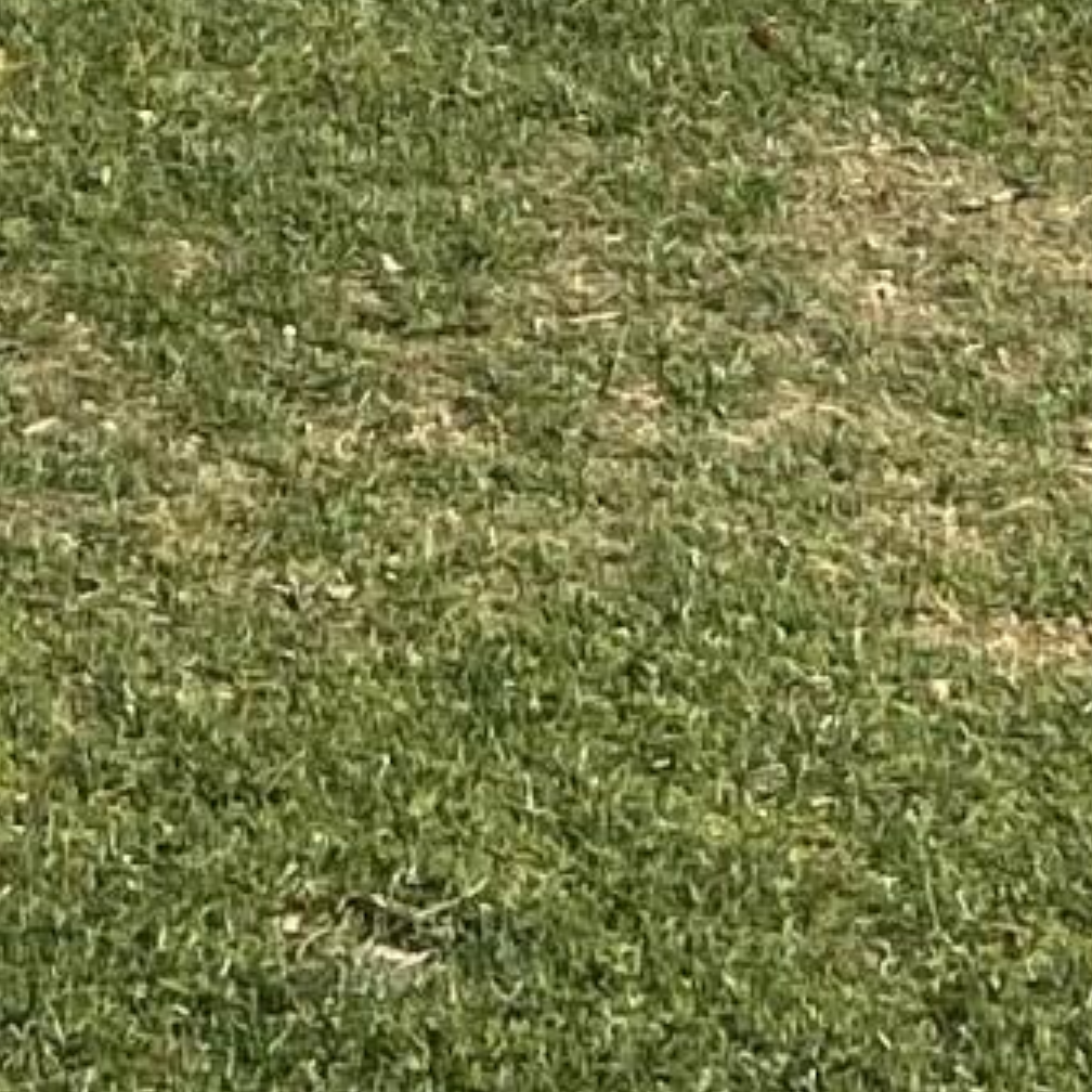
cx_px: -16
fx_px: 7317
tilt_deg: -2.5
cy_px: -2366
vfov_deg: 7.4
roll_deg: +1.9
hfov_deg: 8.5
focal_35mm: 205
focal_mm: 4.25
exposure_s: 1/2222
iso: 32
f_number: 1.8
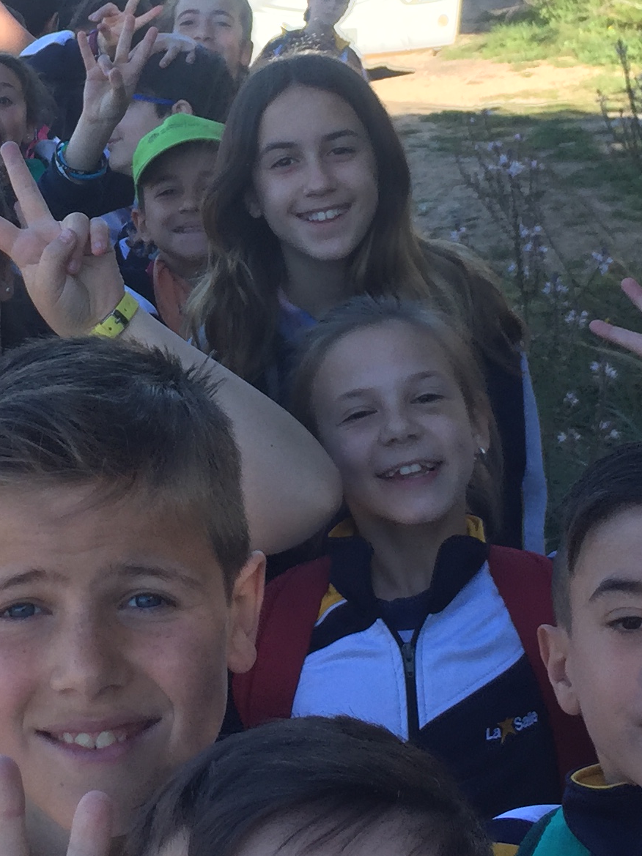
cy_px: 209
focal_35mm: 81
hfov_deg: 18.0
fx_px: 2004
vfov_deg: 23.9
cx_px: 107
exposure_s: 1/682
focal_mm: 4.15
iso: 32
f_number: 2.2
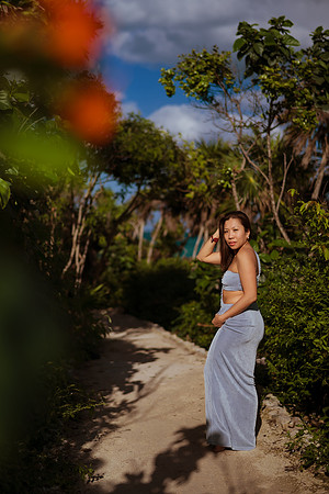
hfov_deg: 23.4
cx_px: 164
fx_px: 795
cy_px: 247
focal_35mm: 58
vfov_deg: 34.5
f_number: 2
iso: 50
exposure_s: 1/8000
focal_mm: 58
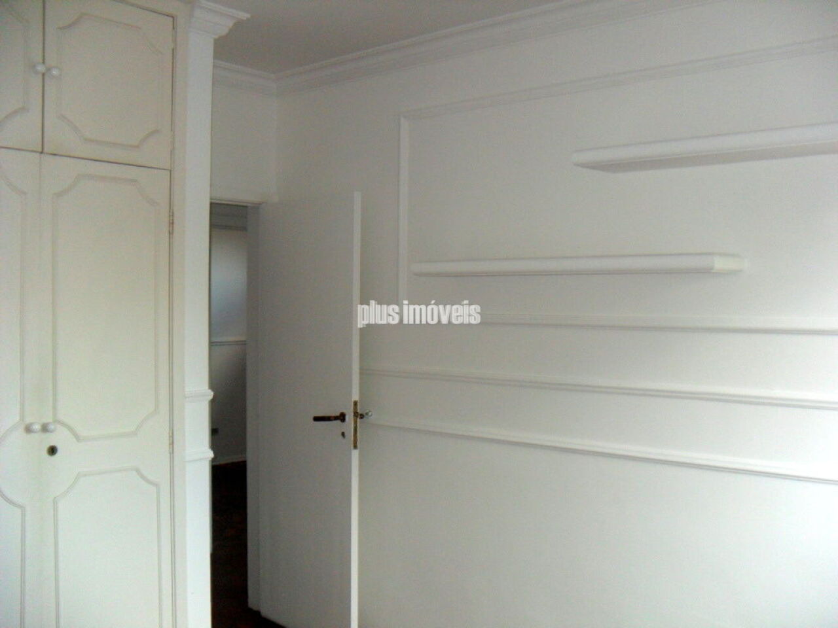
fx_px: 847
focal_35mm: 35
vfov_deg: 40.7
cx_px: 419
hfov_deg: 52.6
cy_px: 314
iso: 200
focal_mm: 6.3
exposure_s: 1/45
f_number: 3
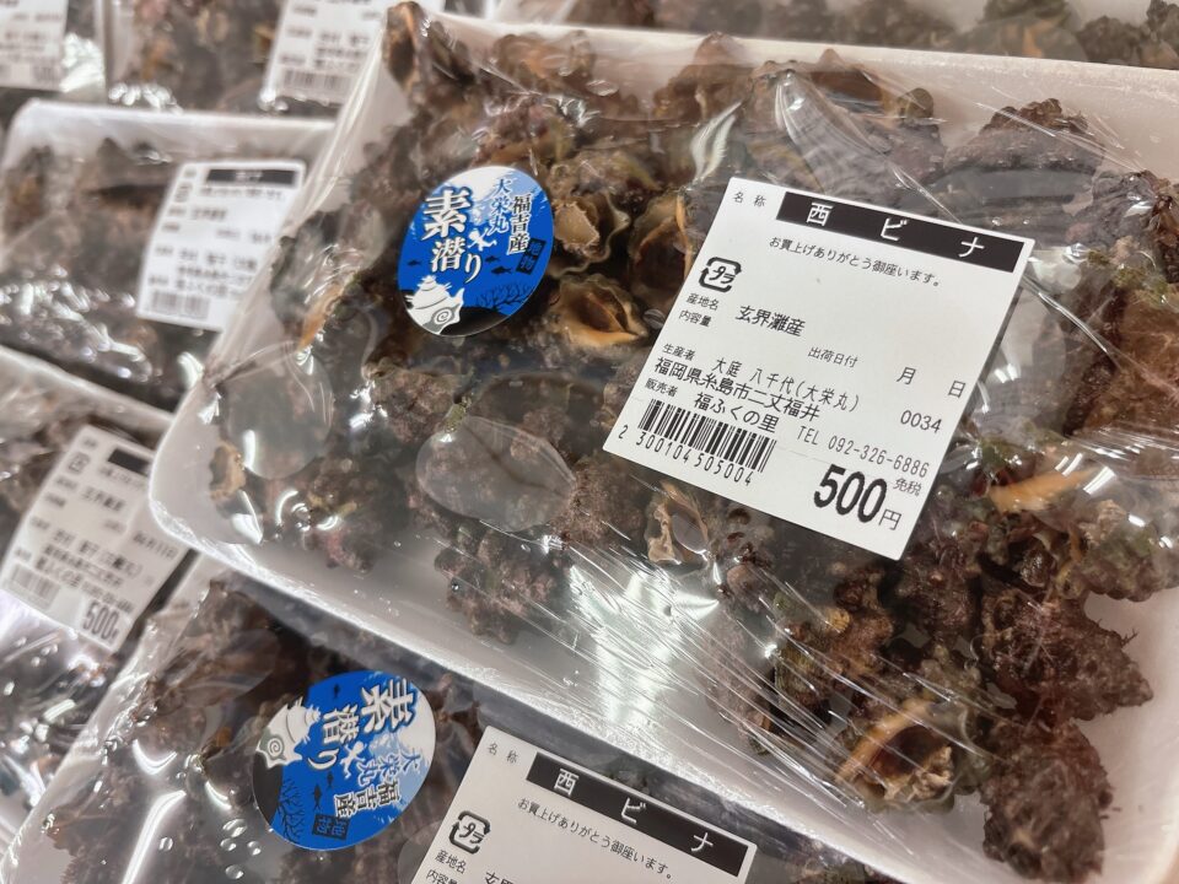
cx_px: 590
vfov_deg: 53.1
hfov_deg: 67.3
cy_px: 442
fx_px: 886
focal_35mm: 26
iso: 125
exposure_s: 1/60
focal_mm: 5.96
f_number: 1.6
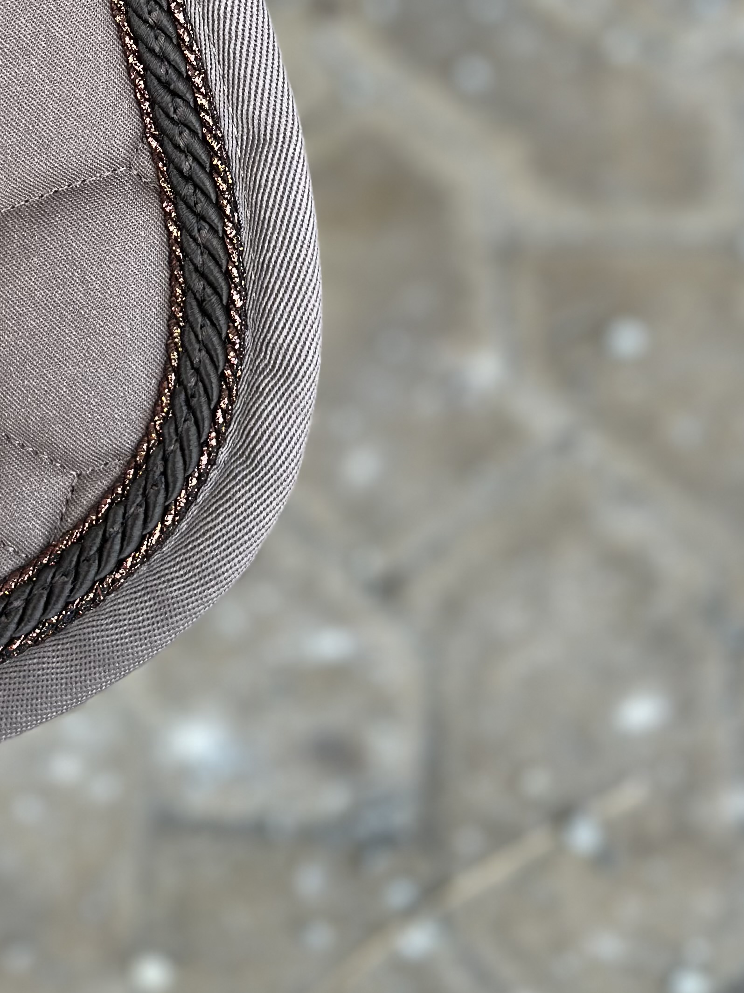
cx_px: 49
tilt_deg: -45.2
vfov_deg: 21.1
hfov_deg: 16.0
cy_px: 118
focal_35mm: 91
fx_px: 2608
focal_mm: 6.86
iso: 80
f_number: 1.78
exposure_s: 1/234
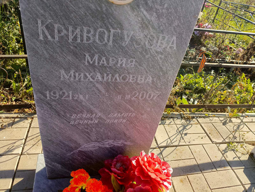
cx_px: 128
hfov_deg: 69.4
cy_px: 96
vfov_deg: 54.9
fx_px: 184
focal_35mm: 25
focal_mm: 4.76
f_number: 1.69
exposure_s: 1/572
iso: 115
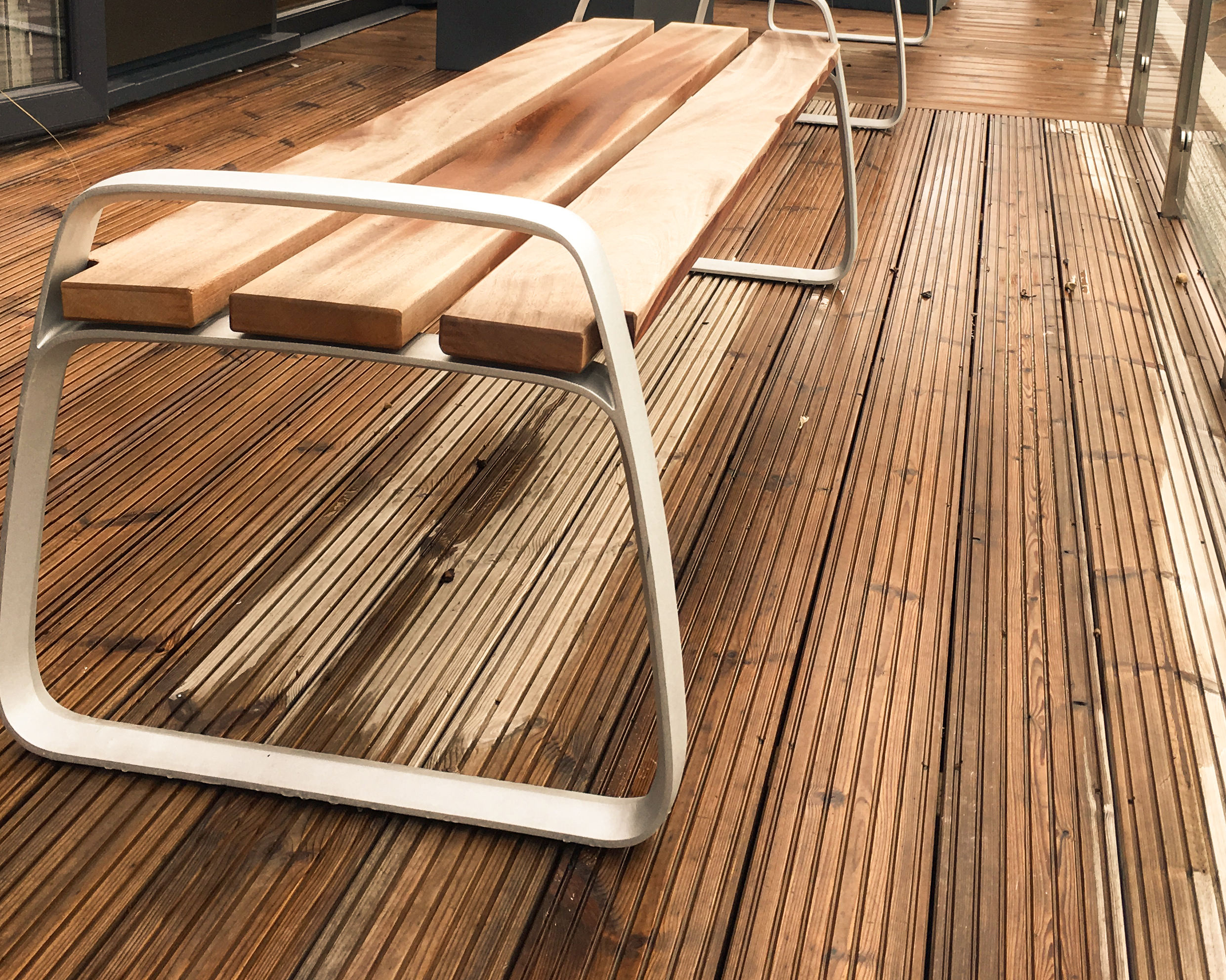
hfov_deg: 40.3
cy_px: 251
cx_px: 629
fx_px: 1669
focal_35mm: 46
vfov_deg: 32.2
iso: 25
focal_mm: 4.15
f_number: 2.2
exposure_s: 1/304
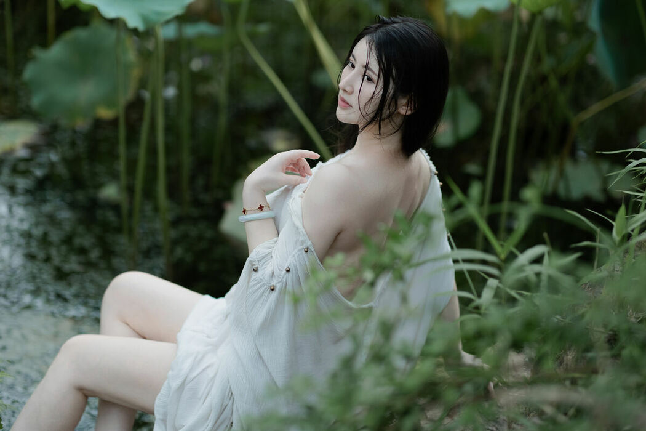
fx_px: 1525
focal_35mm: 85
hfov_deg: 23.9
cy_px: 216
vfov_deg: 16.1
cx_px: 323
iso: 100
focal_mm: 85
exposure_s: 1/500
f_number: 1.8
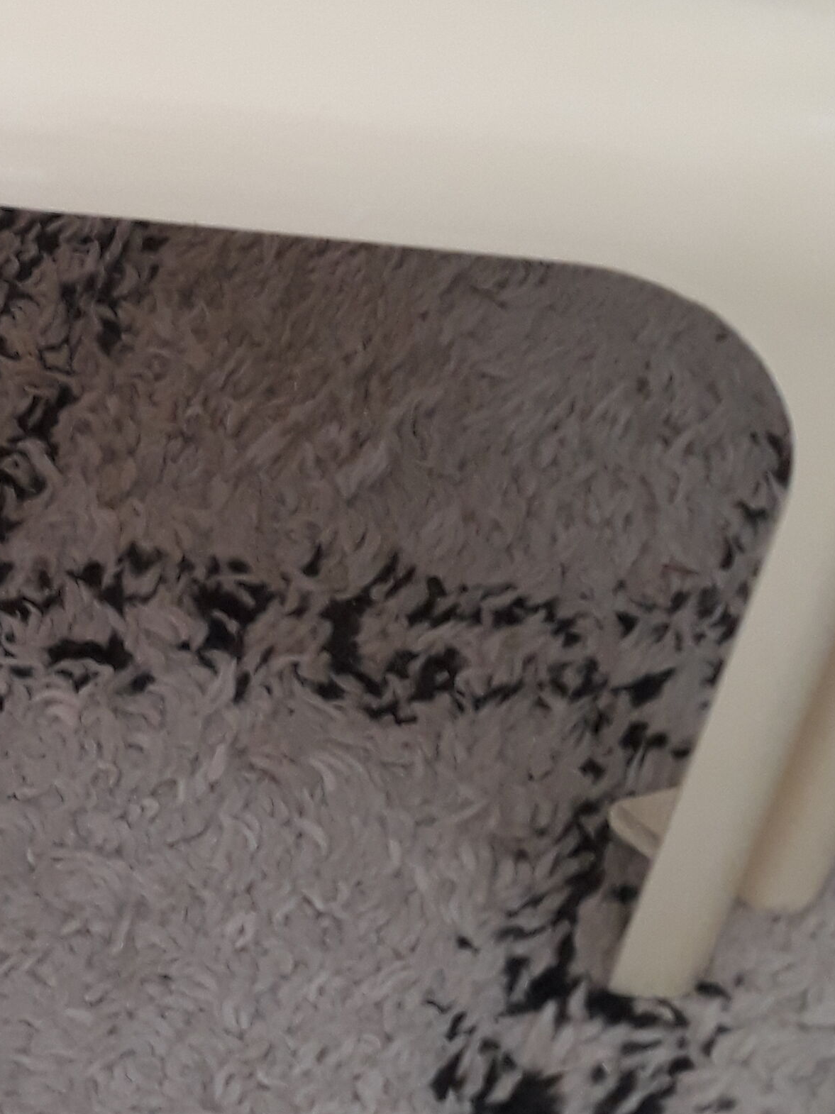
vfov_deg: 27.4
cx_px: -65
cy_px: 527
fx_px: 2284
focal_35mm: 71
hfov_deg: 19.9
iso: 125
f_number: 1.7
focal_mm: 3.71
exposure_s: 1/50
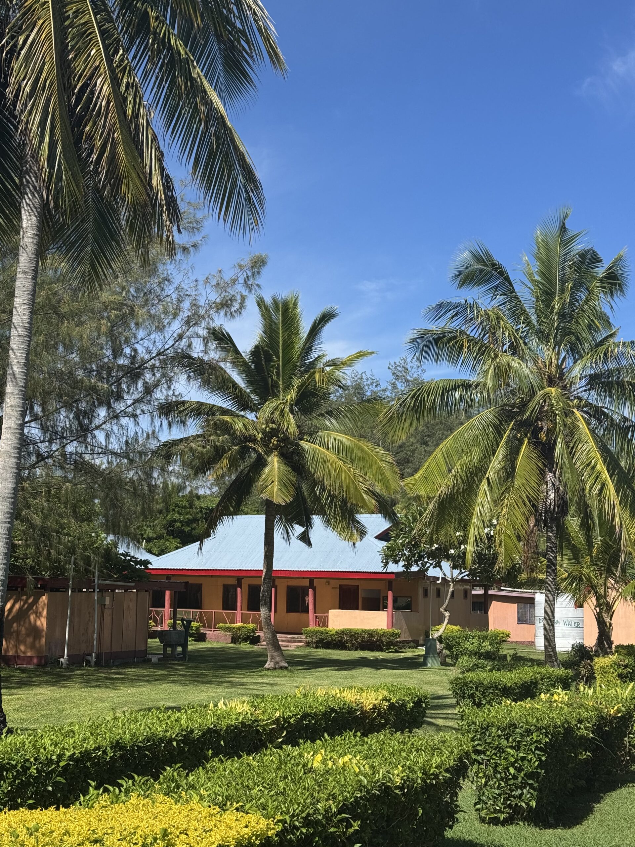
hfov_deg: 30.3
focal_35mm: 48
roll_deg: -0.7
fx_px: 1174
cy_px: 424
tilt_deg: +8.6
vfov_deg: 39.7
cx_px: 318
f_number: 1.78
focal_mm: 6.76
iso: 64
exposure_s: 1/4608
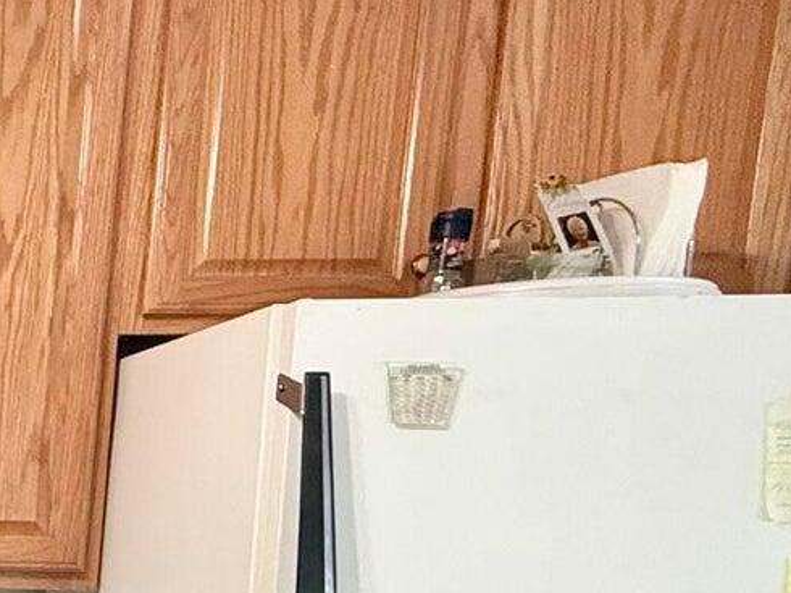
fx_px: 1393
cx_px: -658
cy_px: 671
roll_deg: -1.6
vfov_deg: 22.5
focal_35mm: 61
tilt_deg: -5.8
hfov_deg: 20.8
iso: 200
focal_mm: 2.22
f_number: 2.2
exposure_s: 1/60
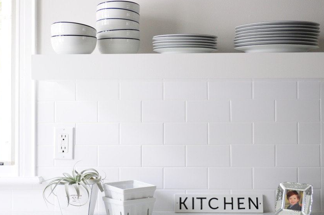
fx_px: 530
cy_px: 109
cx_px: 170
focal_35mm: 59
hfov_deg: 34.0
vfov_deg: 22.9
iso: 800
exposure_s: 1/45
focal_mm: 32
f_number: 4.8
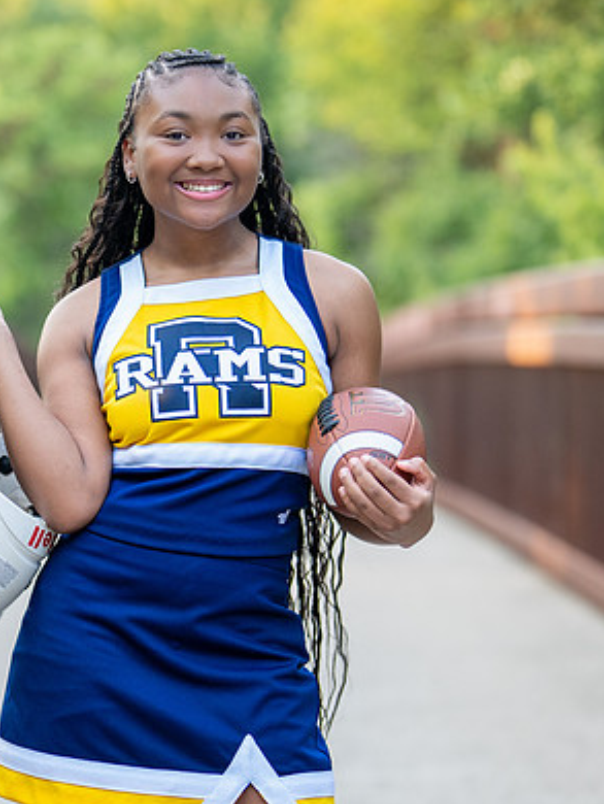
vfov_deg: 17.1
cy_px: 468
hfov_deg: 12.9
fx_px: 2673
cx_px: 176
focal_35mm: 115
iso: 320
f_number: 1.2
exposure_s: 1/500
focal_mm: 50
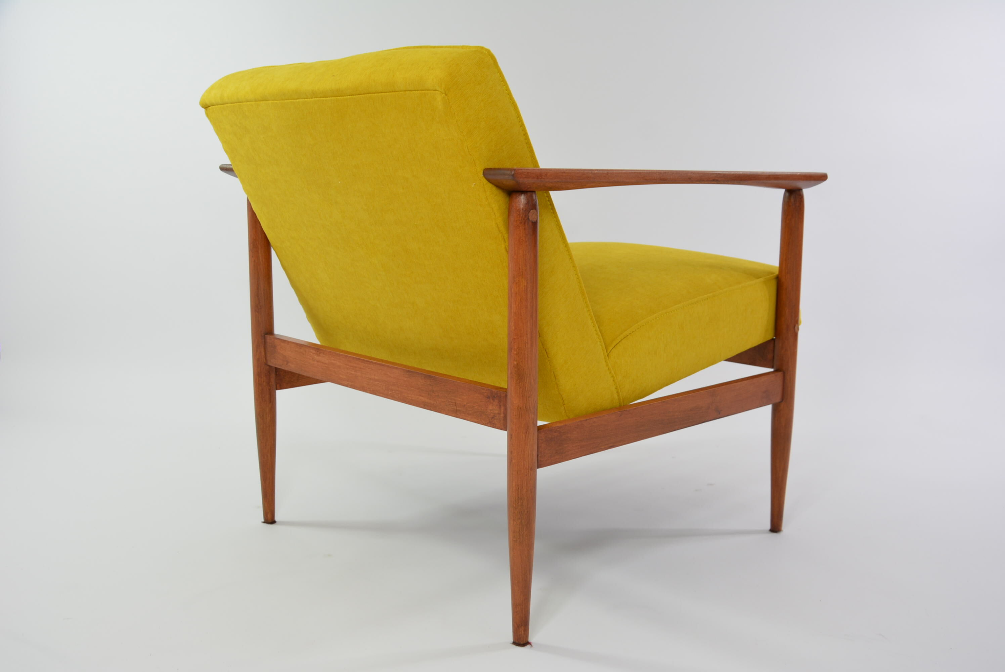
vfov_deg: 36.9
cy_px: 336
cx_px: 502
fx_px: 1006
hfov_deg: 53.1
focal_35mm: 36
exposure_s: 1/60
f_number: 6.3
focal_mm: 24
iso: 400
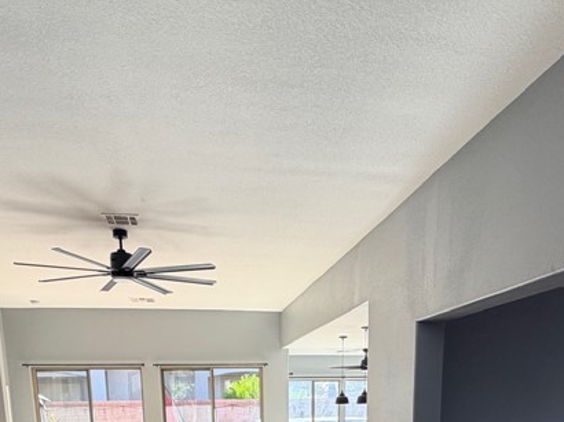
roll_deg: +0.8
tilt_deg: -12.3
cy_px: 525
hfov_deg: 52.7
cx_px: 282
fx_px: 570
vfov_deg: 32.4
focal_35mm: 35
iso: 64
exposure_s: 1/121
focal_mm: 2.22
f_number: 2.2
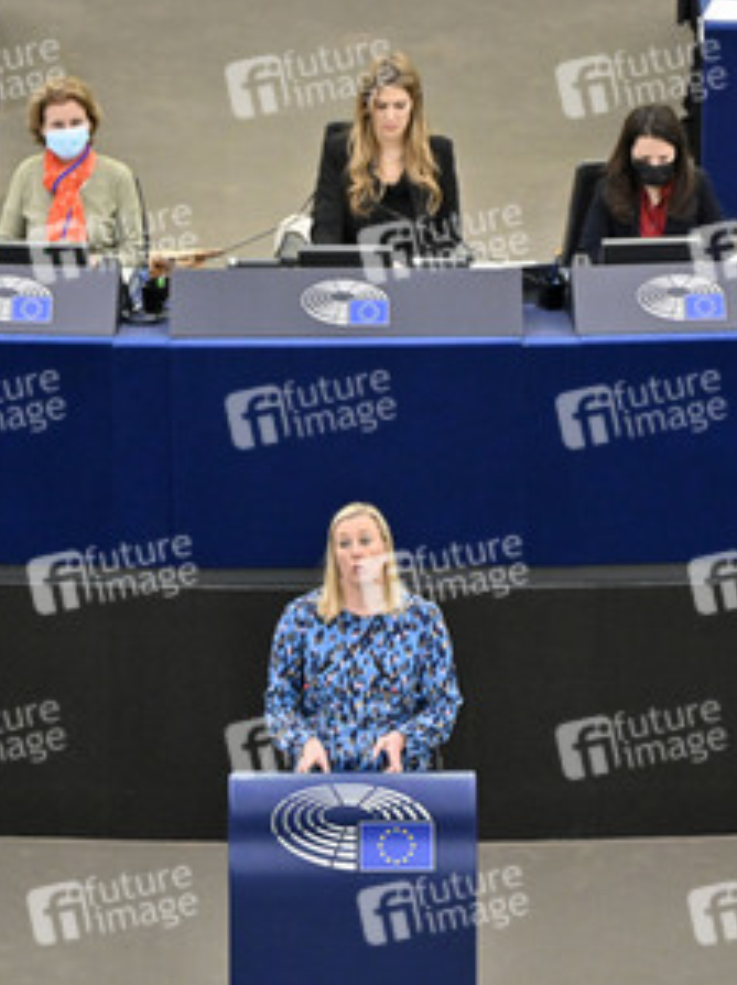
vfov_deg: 5.9
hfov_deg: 4.4
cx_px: 354
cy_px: 492
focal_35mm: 334
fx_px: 9495
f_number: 6
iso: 5000
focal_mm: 230
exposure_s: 1/320
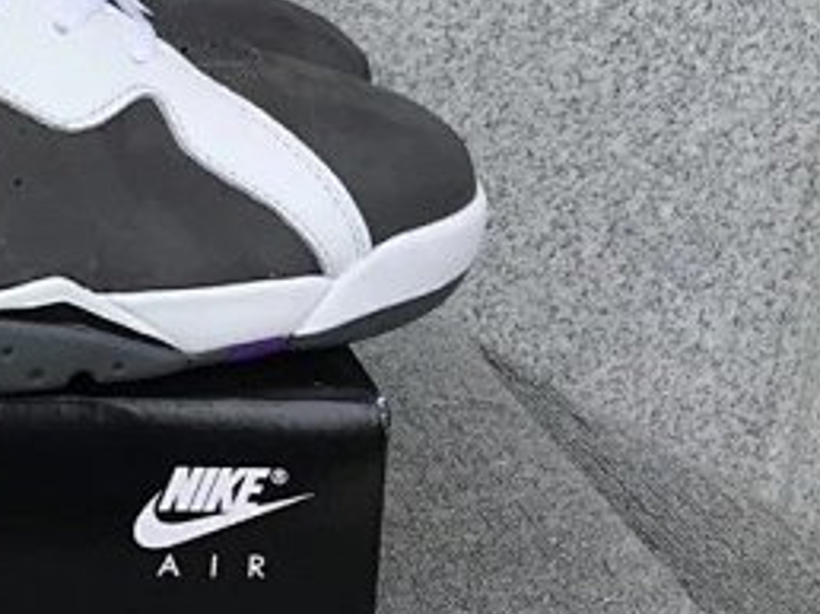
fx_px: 1822
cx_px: -194
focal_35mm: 77
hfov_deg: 23.0
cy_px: 175
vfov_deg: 19.0
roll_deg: +0.0
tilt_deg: -17.7
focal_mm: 3.3
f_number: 2.4
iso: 25
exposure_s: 1/394
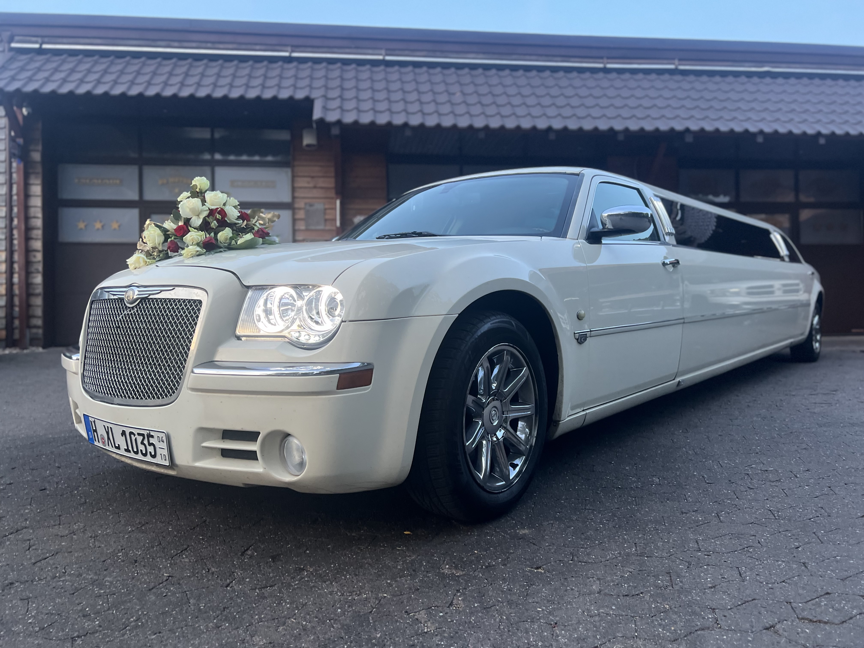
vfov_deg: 53.1
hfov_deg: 67.3
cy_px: 324
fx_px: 649
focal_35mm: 26
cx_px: 432
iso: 200
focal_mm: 5.7
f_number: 1.5
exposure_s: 1/60
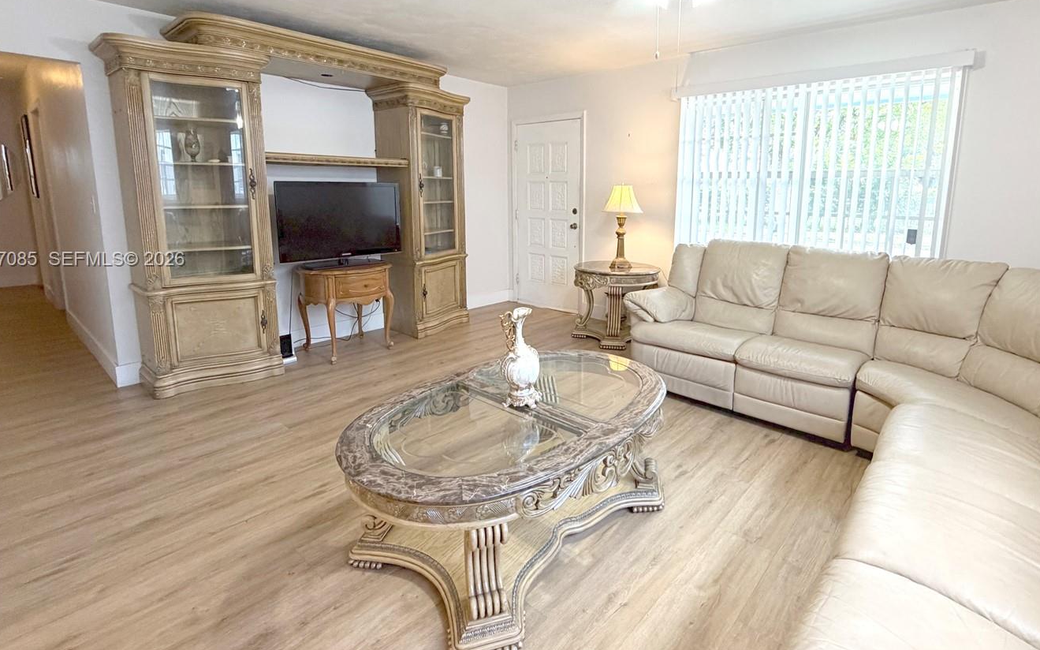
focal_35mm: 18
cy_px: 260
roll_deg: +0.0
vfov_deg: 64.4
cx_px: 570
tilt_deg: -8.3
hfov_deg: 90.8
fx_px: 510
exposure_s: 1/60
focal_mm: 2.22
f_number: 2.2
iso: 320
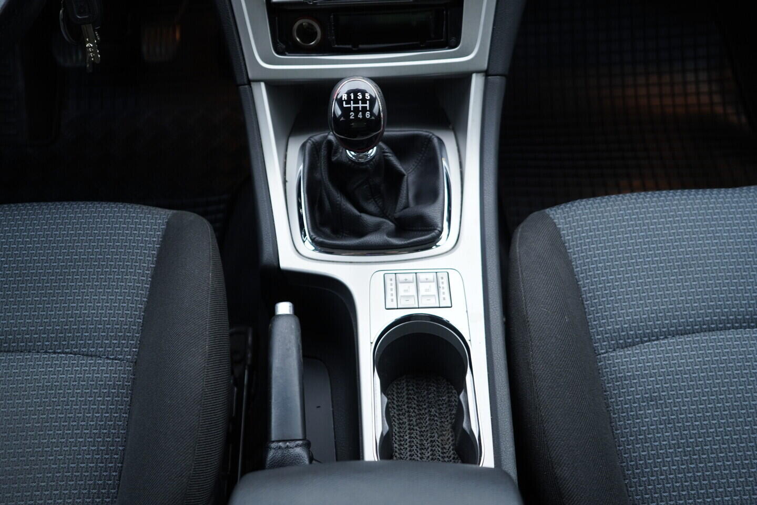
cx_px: 378
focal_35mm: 36
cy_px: 252
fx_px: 757
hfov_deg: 53.1
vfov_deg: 36.9
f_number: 2.8
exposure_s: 1/40
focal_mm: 24
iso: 250
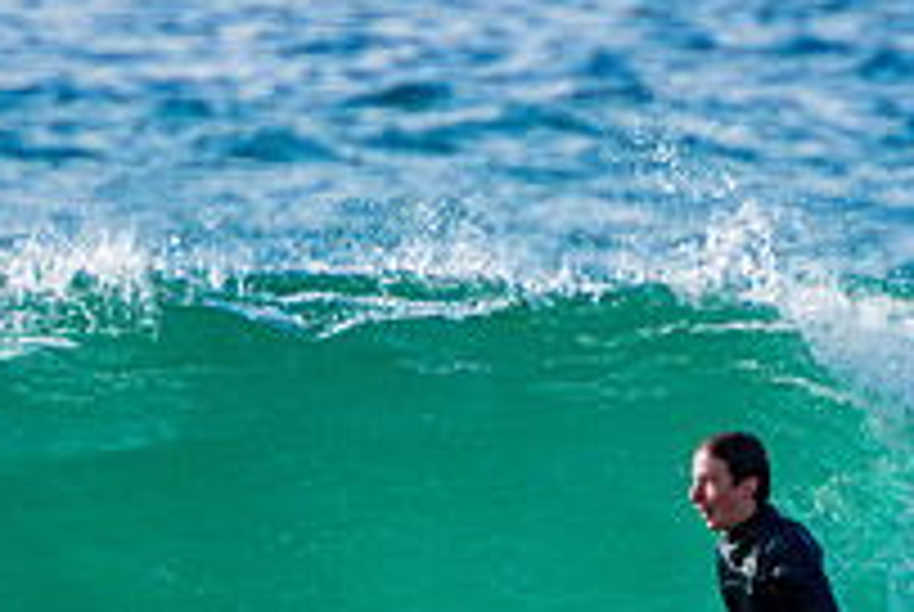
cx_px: 608
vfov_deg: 0.8
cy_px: 745
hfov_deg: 1.2
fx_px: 43503
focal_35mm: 1711
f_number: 5.6
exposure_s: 1/2000
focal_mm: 400
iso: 450
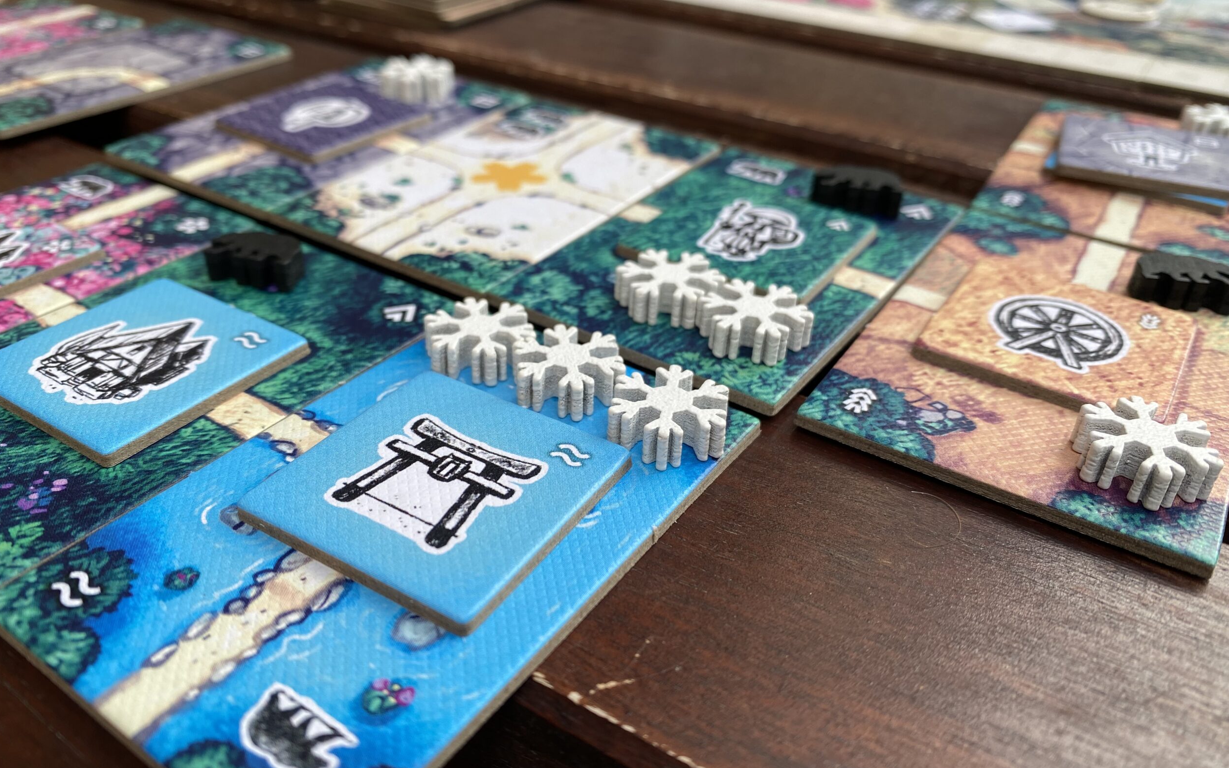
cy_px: 399
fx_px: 904
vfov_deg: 46.0
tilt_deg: -34.3
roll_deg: +0.5
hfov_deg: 68.4
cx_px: 604
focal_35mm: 27
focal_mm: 4.25
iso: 32
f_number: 1.8
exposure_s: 1/184
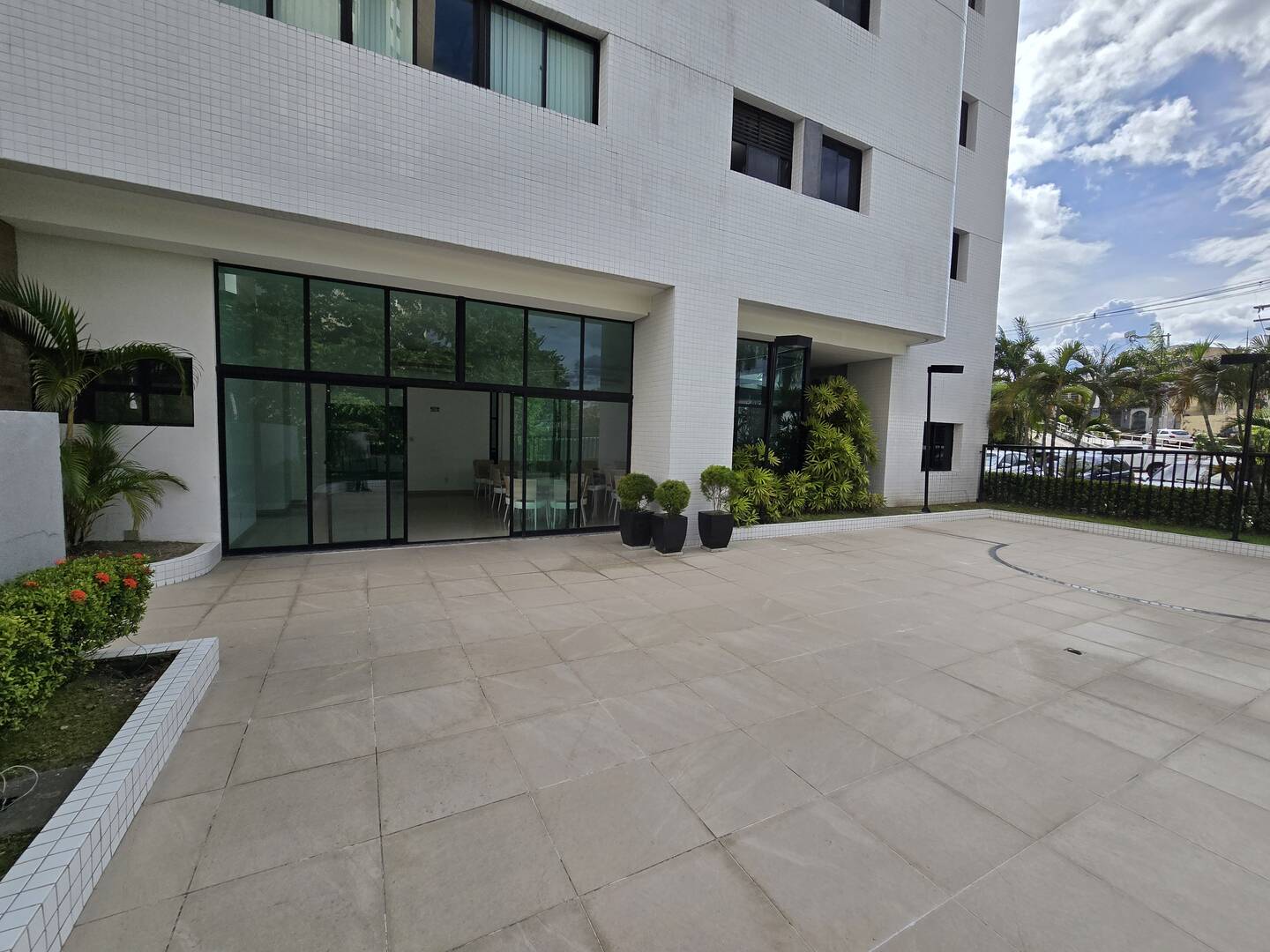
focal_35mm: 13
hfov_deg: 106.2
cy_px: 476
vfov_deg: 89.9
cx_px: 635
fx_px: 477
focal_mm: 2.2
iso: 50
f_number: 2.2
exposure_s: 1/3134
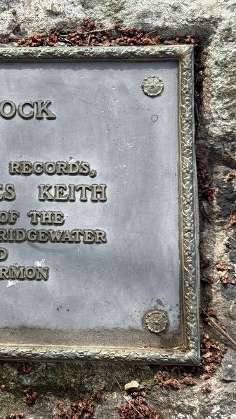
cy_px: 210
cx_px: -30
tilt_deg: -66.5
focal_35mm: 70
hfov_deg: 16.6
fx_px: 779
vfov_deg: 30.2
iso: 80
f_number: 1.78
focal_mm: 6.76
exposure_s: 1/1931
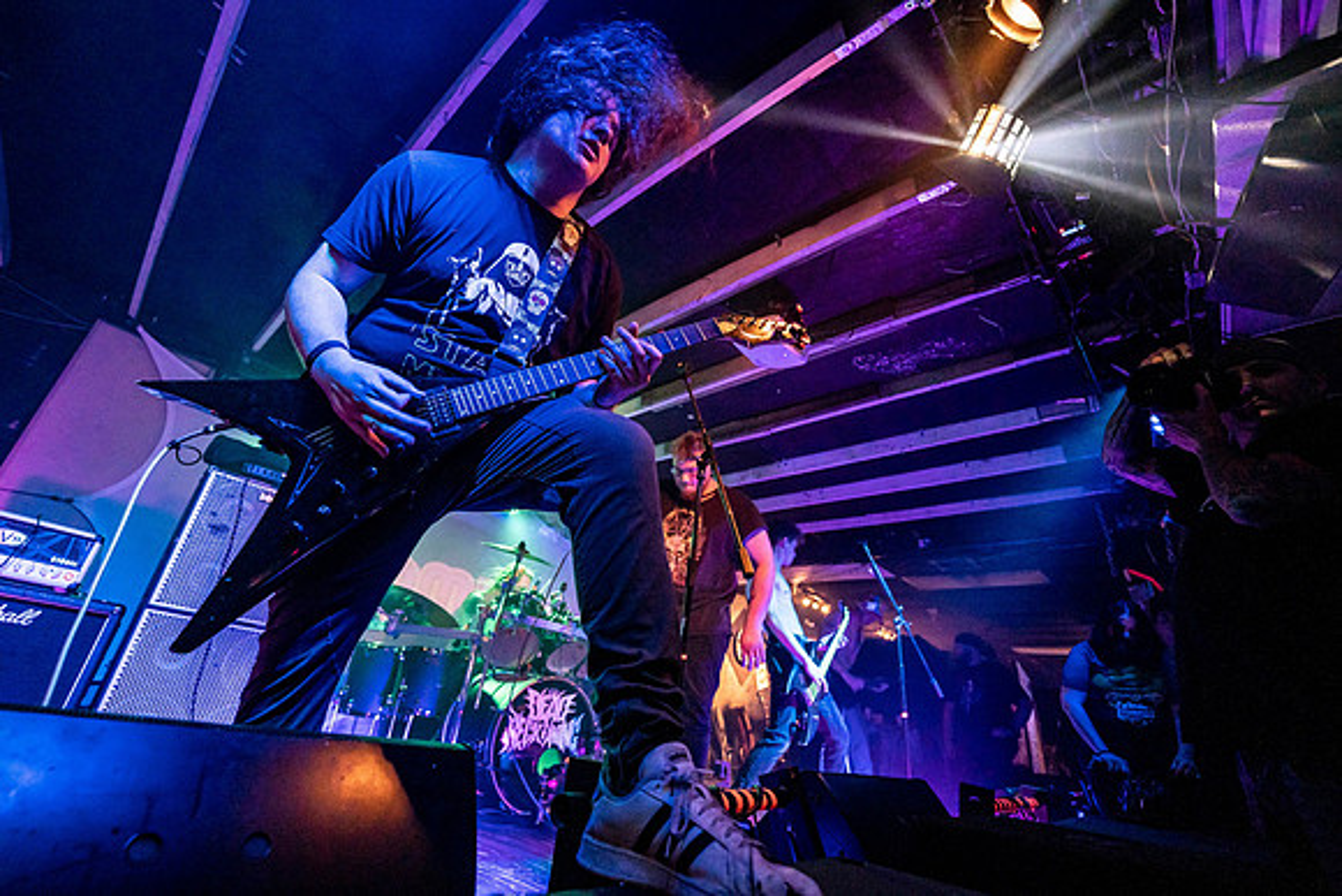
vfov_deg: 79.5
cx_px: 651
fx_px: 538
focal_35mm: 14
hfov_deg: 102.5
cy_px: 434
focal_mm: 14
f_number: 2.8
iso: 3200
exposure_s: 1/250
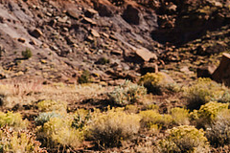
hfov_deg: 18.6
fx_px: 658
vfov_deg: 13.3
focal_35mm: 103
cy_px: 111
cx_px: -60
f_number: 5
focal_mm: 39
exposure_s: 1/800
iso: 100
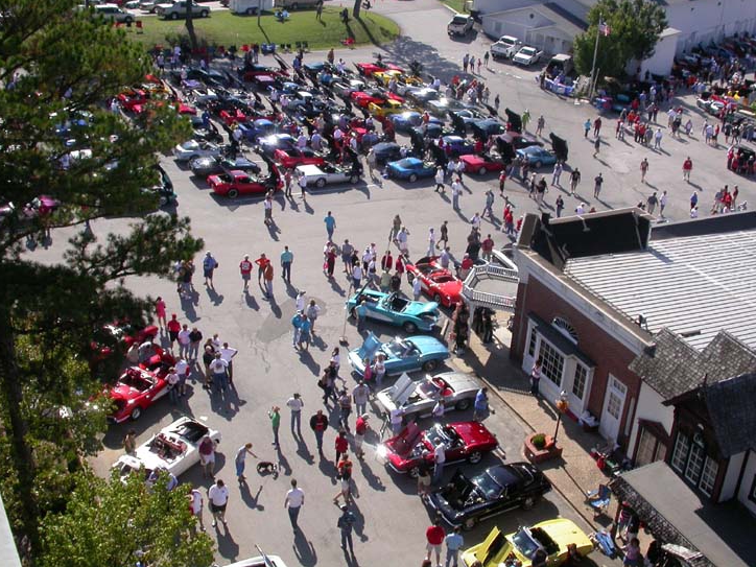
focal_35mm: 42
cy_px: 255
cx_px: 406
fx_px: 917
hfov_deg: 44.8
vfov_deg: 34.3
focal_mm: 7.85
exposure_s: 1/308
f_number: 6.7
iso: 100
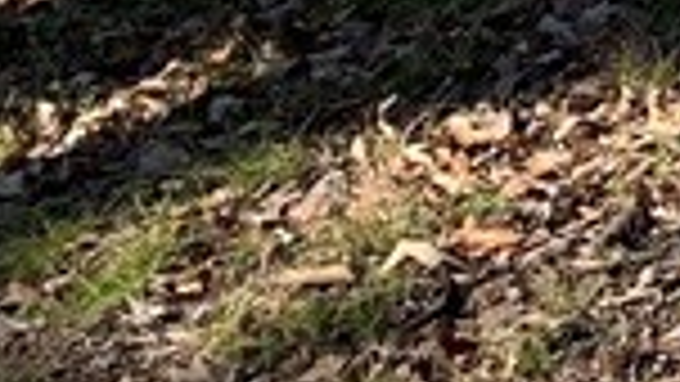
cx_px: 2045
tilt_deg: -4.0
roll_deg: +0.6
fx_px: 3463
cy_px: -1029
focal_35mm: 192
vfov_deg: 5.6
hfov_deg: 9.1
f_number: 1.8
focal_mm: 4.25
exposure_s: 1/1163
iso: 25
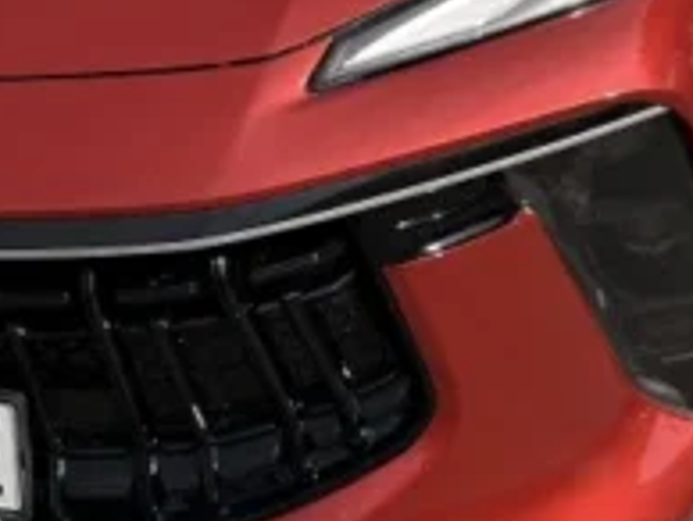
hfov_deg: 19.9
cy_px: 103
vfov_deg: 15.5
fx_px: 1904
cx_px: -39
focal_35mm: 95
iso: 100
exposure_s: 1/3759
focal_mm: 6.76
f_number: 1.78
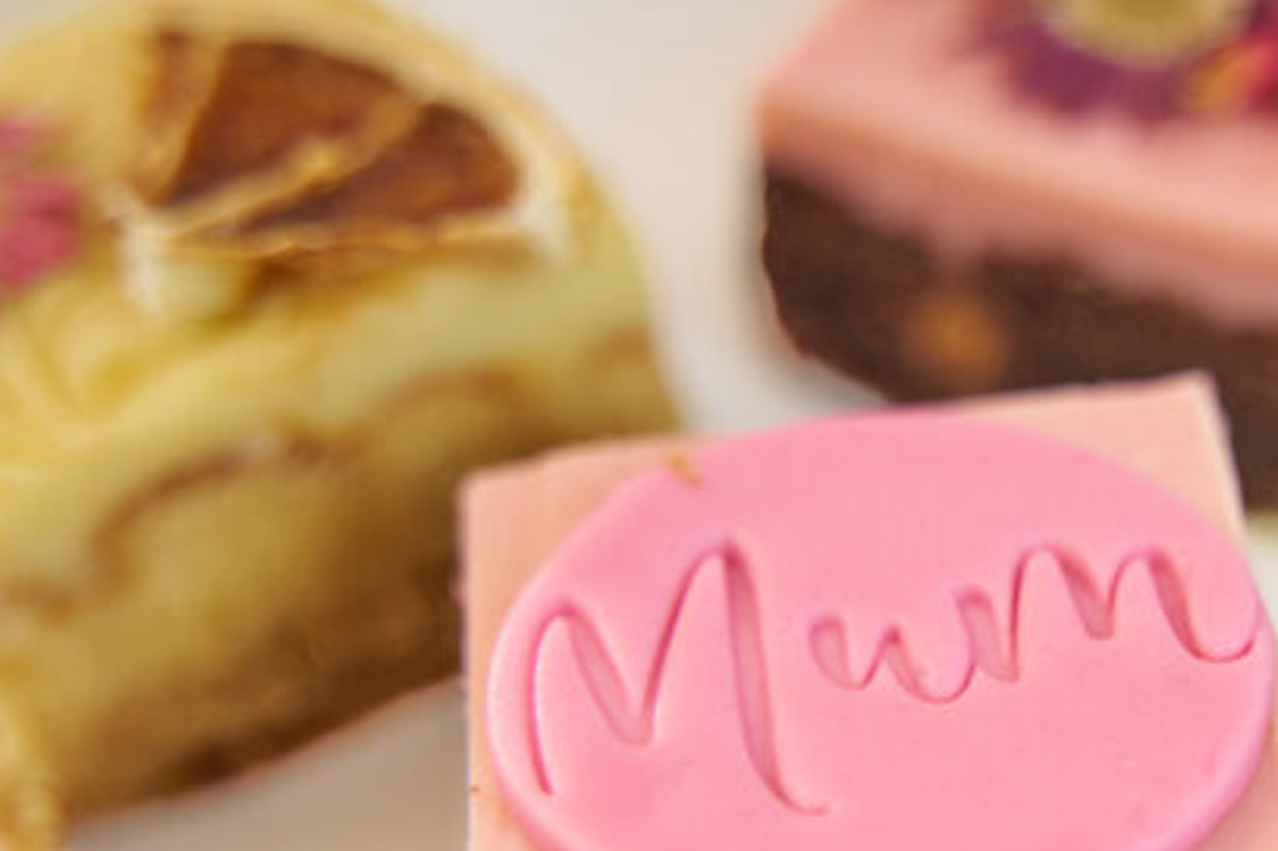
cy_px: 697
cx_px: 1099
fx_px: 3797
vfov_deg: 12.7
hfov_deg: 18.8
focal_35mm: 107
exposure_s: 1/200
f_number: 2.8
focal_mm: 50
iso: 100
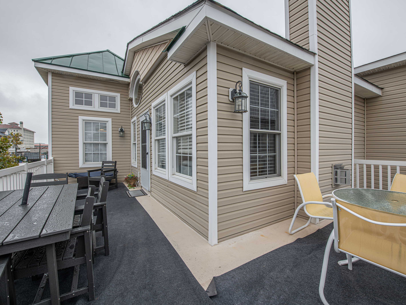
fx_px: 178
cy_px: 152
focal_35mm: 15
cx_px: 203
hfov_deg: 97.6
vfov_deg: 81.2
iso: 72
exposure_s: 1/60
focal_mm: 14
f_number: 9
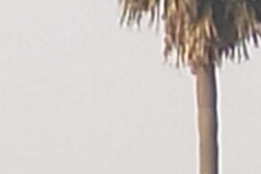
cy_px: 378
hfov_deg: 10.3
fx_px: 1327
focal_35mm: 183
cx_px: -280
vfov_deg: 7.2
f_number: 1.79
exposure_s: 1/467
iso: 112
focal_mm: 4.74
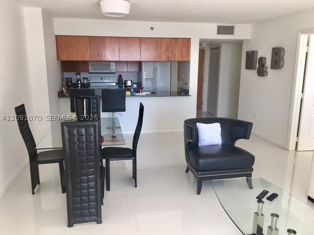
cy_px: 118
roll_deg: -0.6
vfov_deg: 48.2
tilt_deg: -11.9
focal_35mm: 29
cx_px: 157
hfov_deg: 61.7
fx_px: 263
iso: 32
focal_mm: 4.15
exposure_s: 1/60
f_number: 2.2
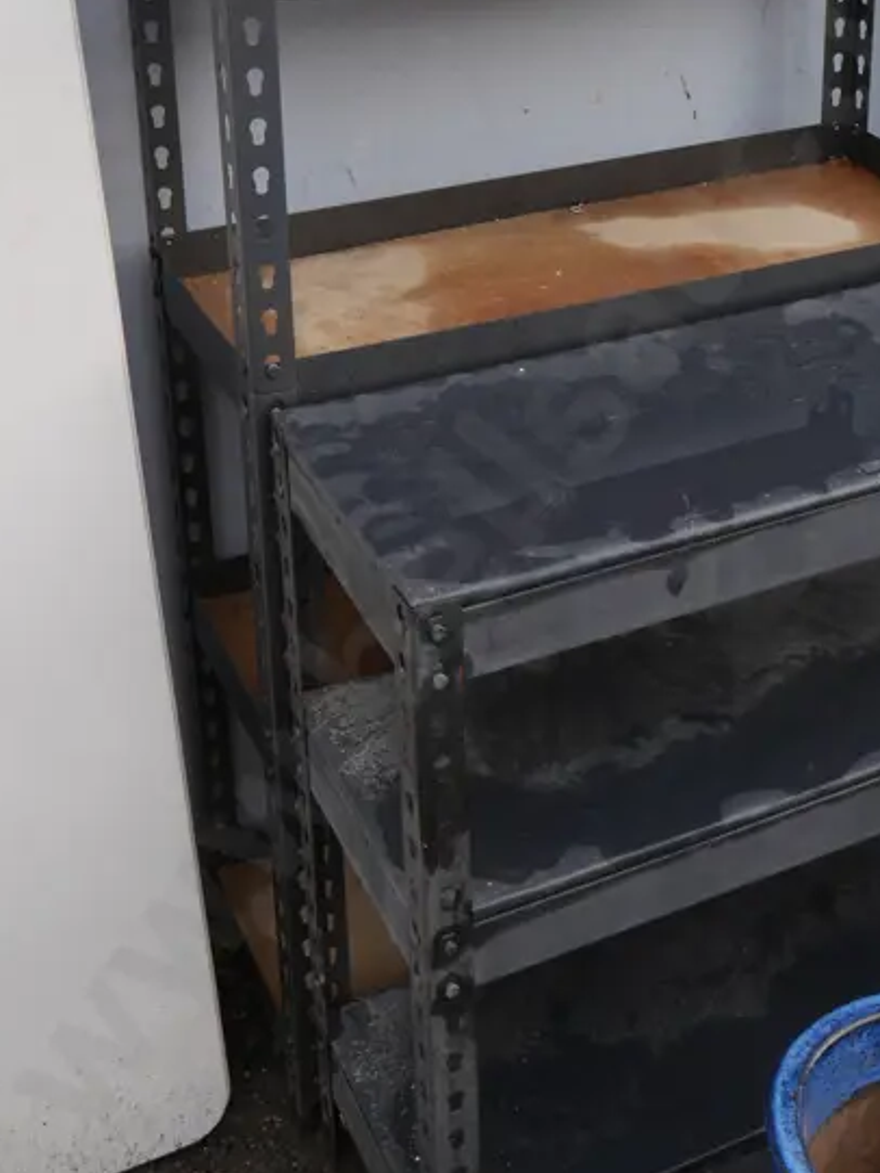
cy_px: 232
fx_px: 1796
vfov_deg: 35.0
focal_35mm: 53
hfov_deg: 27.0
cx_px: 712
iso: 200
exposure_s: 1/160
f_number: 4.5
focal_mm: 14
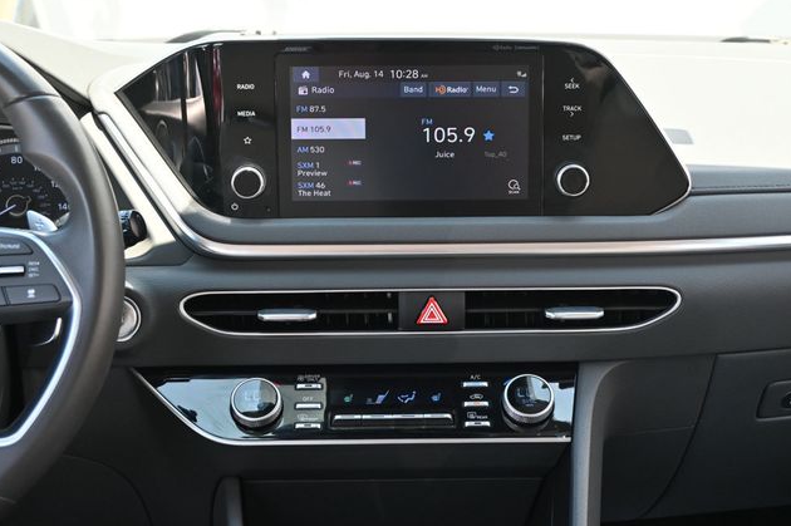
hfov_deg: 32.2
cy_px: 262
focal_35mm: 63
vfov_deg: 21.7
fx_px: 1372
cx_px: 394
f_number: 5.6
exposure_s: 1/125
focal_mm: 41
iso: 500
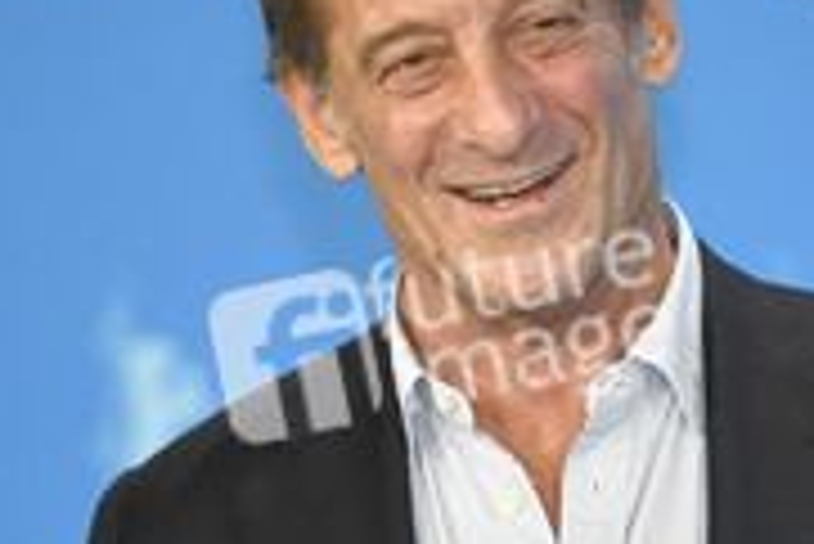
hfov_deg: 4.7
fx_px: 10002
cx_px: 571
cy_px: 562
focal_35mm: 442
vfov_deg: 3.1
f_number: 2.8
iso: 800
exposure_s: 1/400
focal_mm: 200
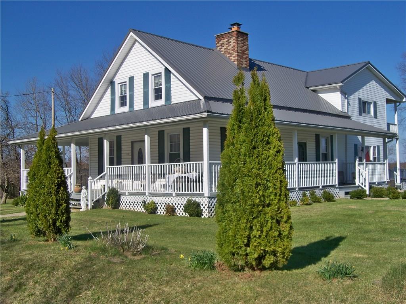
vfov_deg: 34.3
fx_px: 493
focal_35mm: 42
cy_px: 152
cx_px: 203
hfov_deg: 44.8
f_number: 3.7
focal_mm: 7.5
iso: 64
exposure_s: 1/800
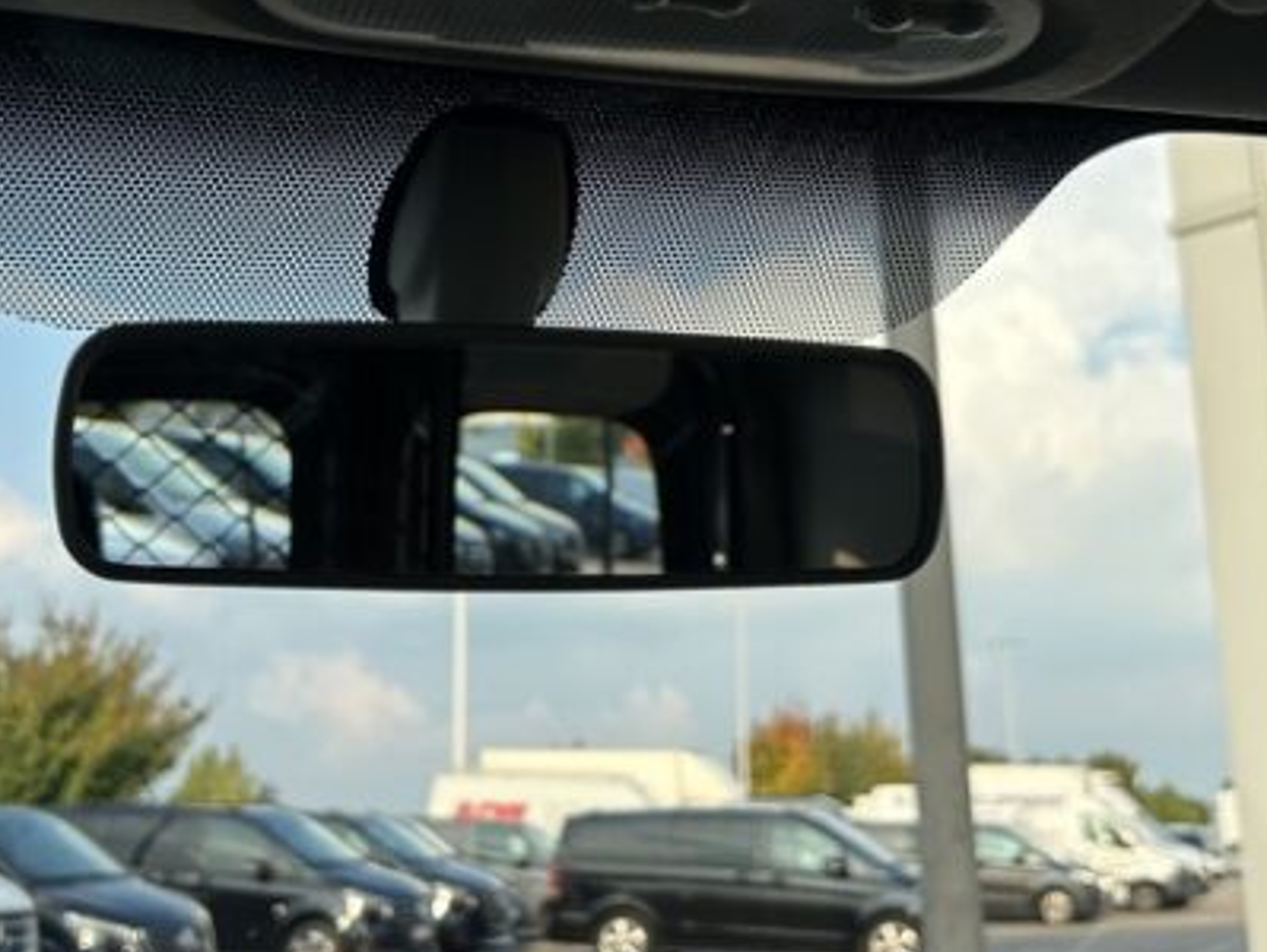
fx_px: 1832
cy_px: 336
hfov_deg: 38.1
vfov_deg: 29.0
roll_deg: +1.5
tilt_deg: +14.2
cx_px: 597
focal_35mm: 50
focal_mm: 5.7
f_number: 1.5
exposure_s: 1/1575
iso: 50
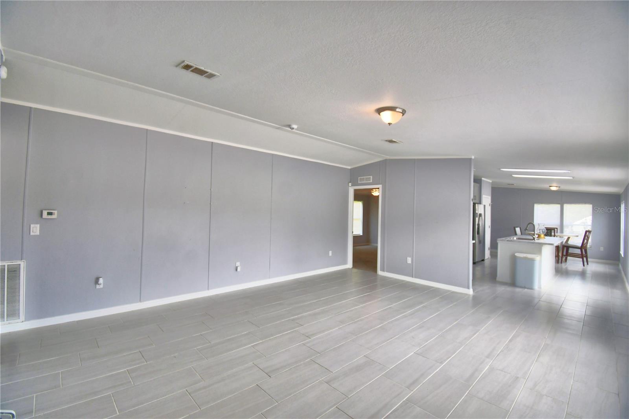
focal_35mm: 15
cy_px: 210
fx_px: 262
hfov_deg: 100.4
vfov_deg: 77.3
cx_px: 314
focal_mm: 10
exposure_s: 1/125
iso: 220
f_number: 4.5
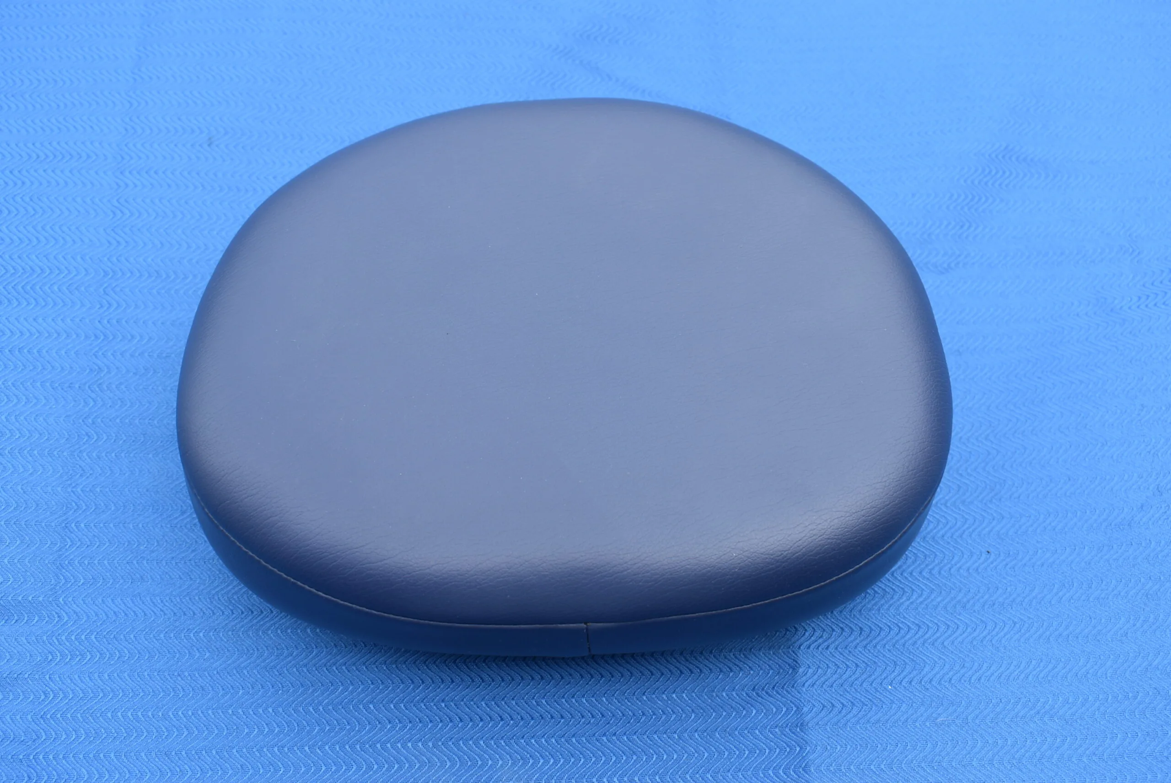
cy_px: 392
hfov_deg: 53.1
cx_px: 586
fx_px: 1172
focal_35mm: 36
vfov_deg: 36.9
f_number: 7.1
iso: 200
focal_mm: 24
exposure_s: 1/320
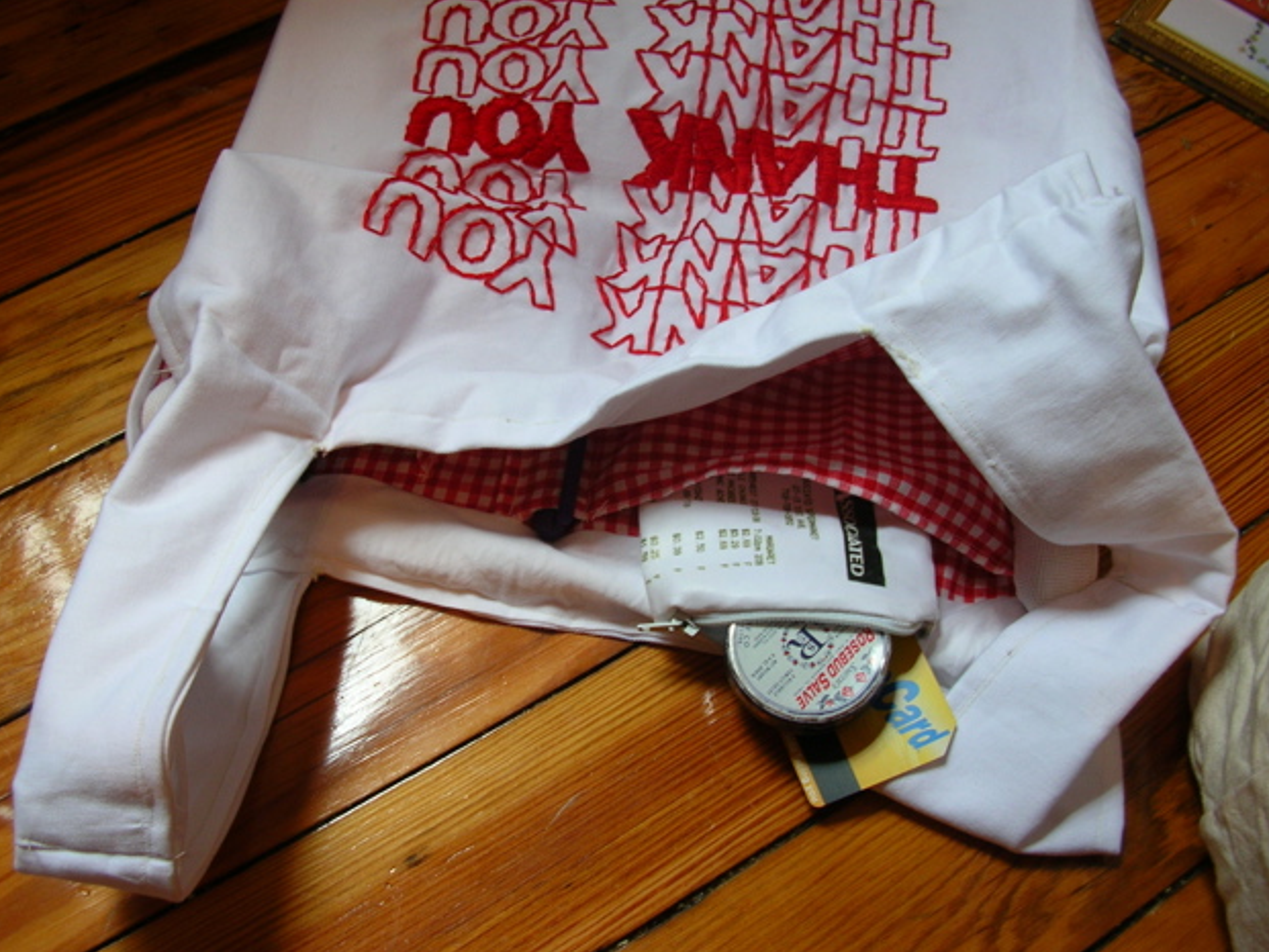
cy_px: 474
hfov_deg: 51.3
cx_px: 621
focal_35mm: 36
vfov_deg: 39.7
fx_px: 1320
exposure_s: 1/7.9
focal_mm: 5.8
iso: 50
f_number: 2.8
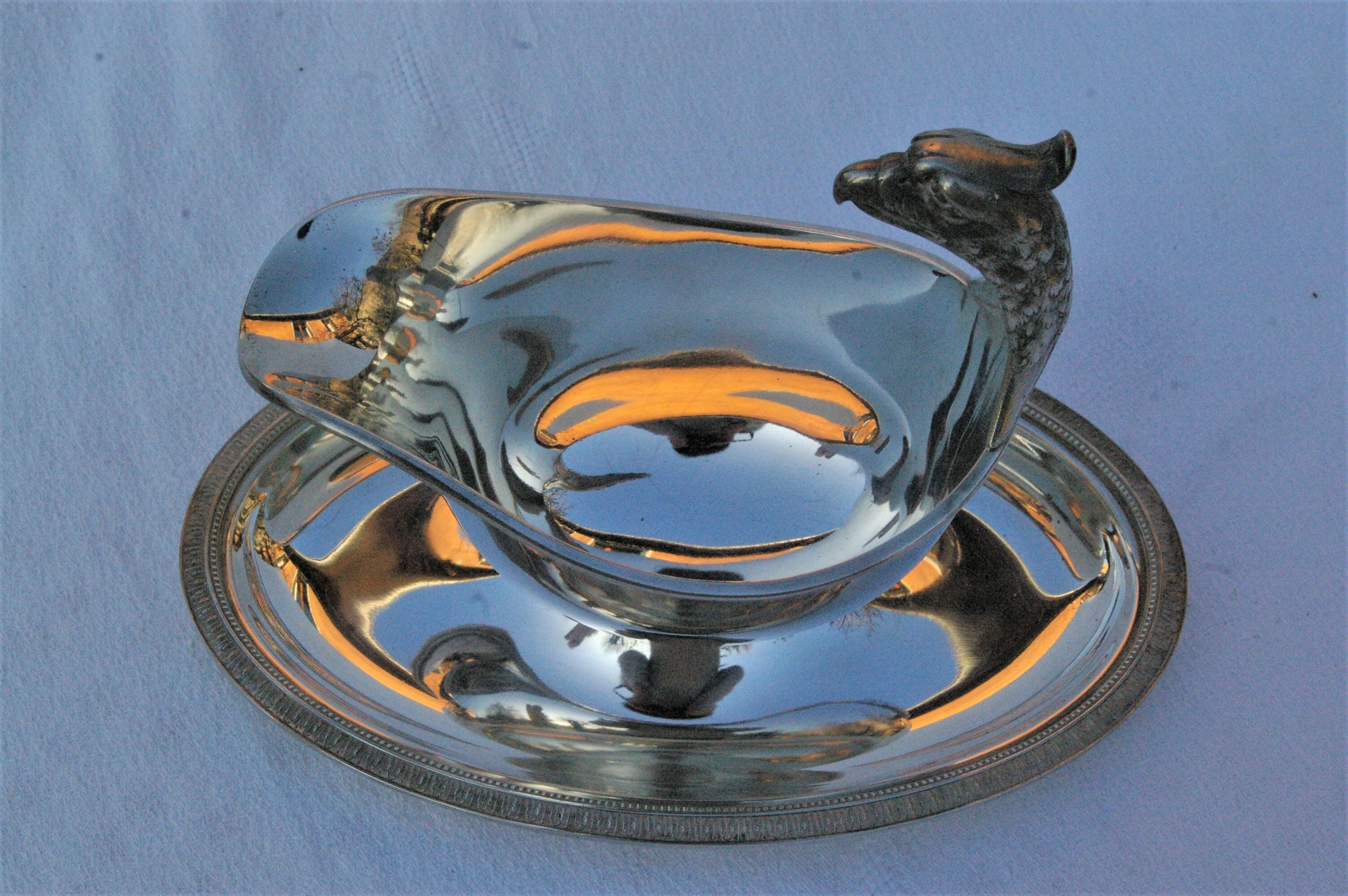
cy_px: 448
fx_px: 1459
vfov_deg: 34.1
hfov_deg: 49.6
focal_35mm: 39
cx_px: 674
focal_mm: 26
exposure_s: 1/1000
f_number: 11
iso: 1600
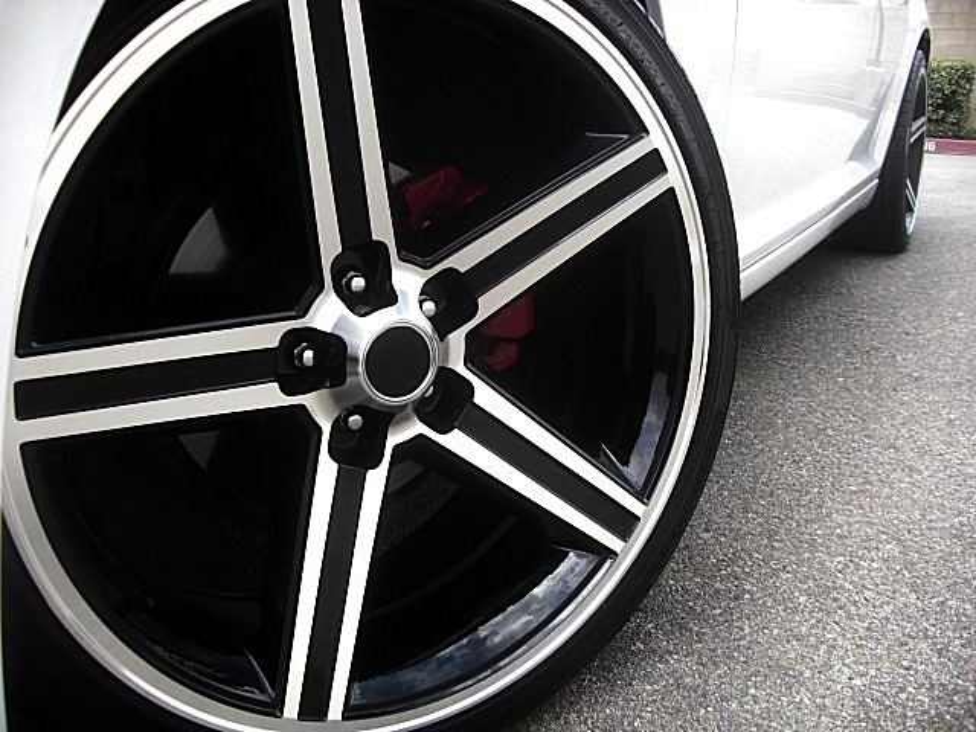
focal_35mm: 36
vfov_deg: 39.7
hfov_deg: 51.4
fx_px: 1015
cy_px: 366
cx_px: 488
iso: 50
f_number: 2.8
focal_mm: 6.3
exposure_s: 1/160
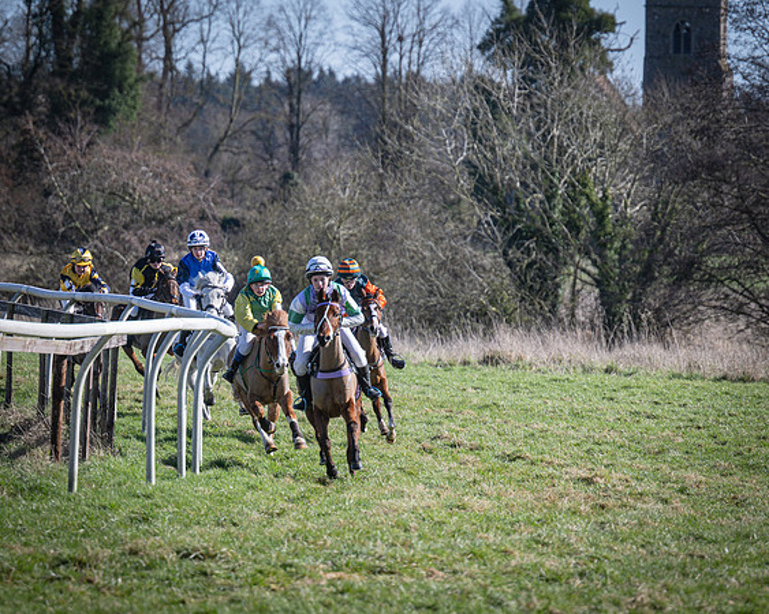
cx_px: 384
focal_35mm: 295
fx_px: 6716
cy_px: 307
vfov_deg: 5.2
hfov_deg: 6.6
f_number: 4
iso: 125
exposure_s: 1/1000
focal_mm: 175
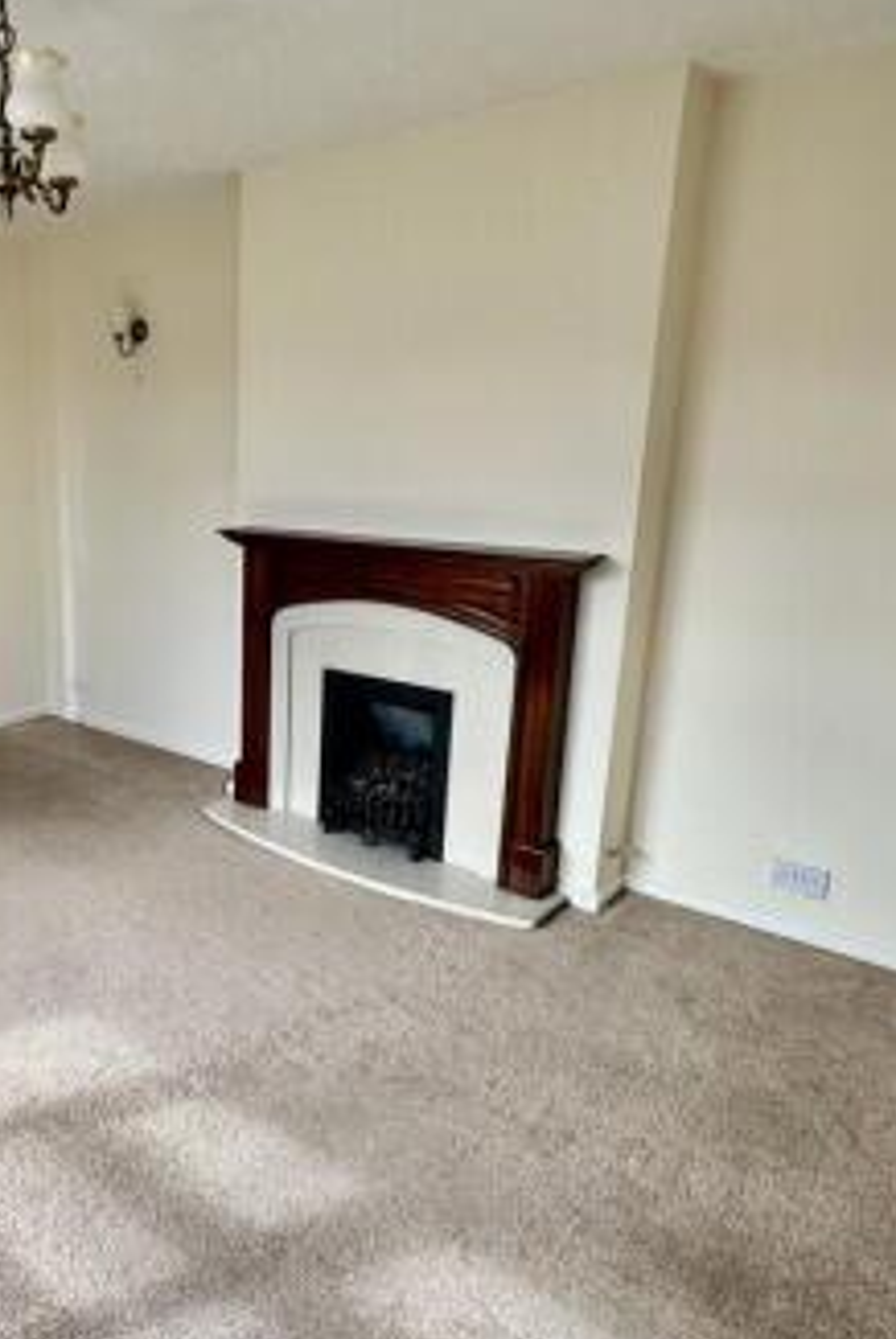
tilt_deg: -14.7
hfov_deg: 46.8
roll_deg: +0.4
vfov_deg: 69.3
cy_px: 680
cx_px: 171
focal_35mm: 26
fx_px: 969
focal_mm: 2.22
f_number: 2.2
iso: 40
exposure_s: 1/104
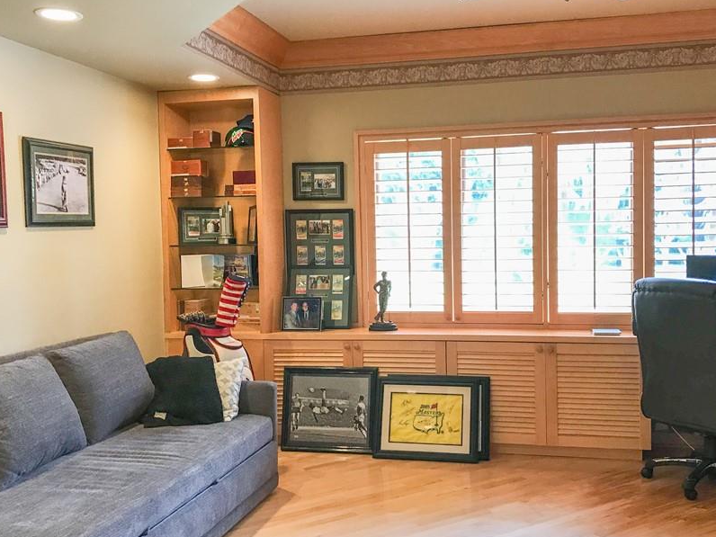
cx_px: 407
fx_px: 745
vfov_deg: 39.7
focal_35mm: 36
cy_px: 277
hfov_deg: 51.2
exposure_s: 1/31
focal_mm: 3.99
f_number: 1.8
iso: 32
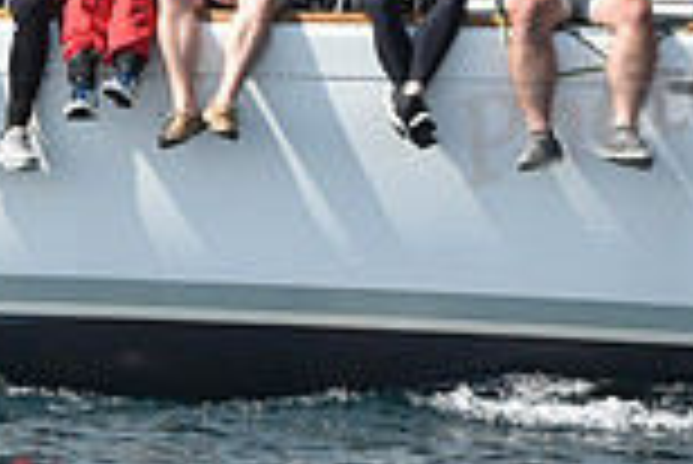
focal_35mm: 302
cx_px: 230
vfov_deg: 4.5
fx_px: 5819
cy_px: -101
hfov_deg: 6.8
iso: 250
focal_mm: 80
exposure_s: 1/800
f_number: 9
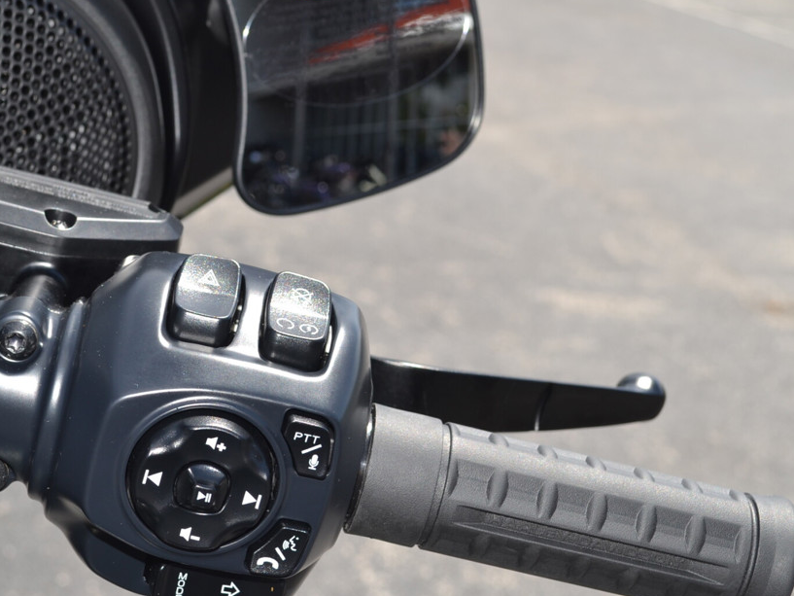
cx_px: 284
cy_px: 336
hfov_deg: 26.9
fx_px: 1652
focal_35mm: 72
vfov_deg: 20.4
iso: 100
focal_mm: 34
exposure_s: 1/200
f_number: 7.1
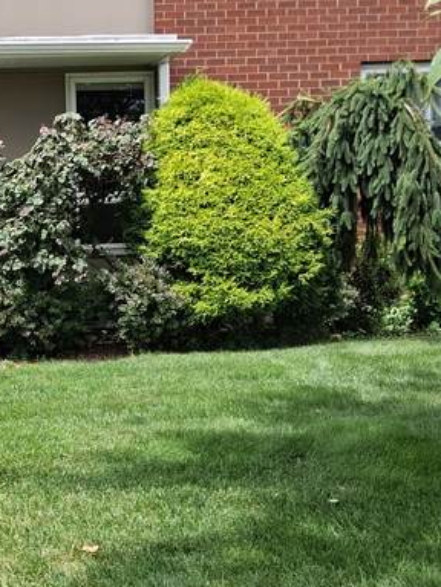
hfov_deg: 21.9
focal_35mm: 65
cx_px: 26
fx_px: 1104
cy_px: 330
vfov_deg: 29.8
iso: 25
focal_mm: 3.98
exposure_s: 1/128
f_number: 1.8
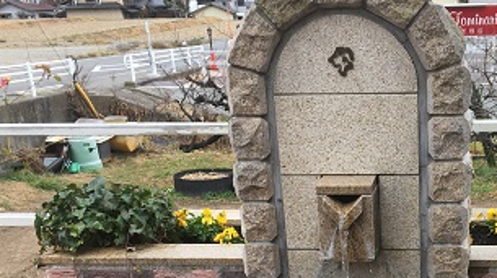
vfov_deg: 20.4
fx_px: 737
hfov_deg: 35.9
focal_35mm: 56
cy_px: 306
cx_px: 406
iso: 25
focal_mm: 4.15
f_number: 2.2
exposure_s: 1/343
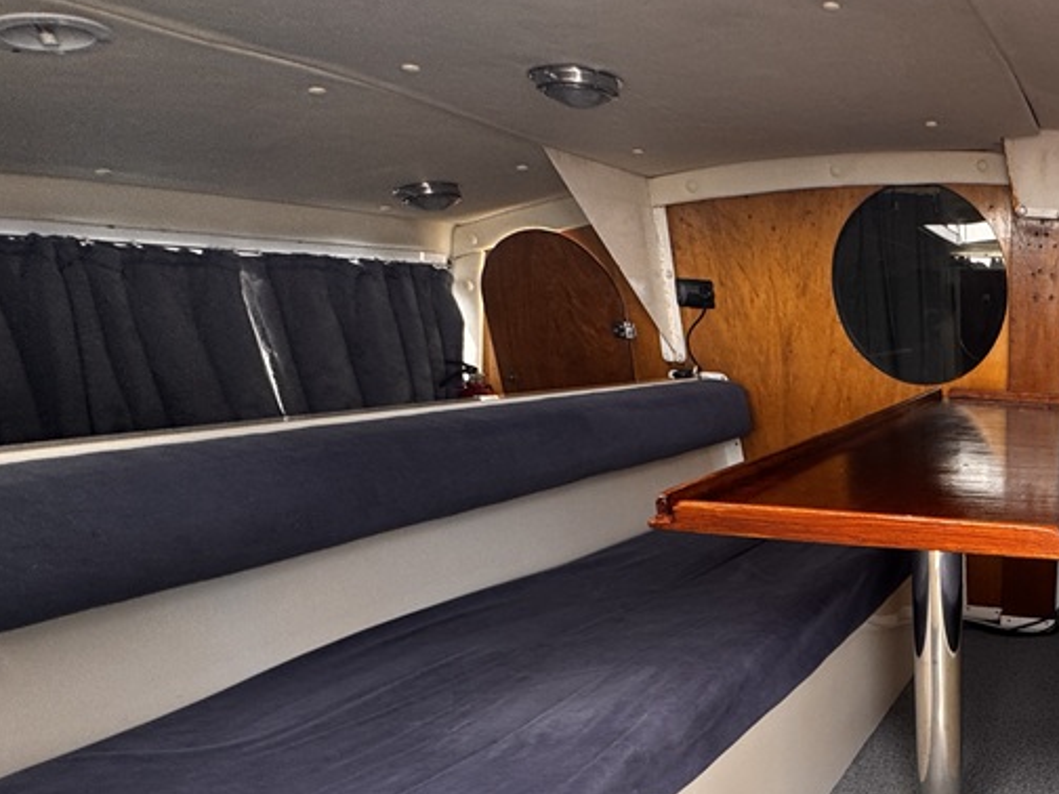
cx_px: 1051
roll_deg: -3.6
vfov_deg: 44.6
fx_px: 857
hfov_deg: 51.4
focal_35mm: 28
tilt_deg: -27.7
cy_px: 735
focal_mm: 2.22
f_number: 2.2
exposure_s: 1/99
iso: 50
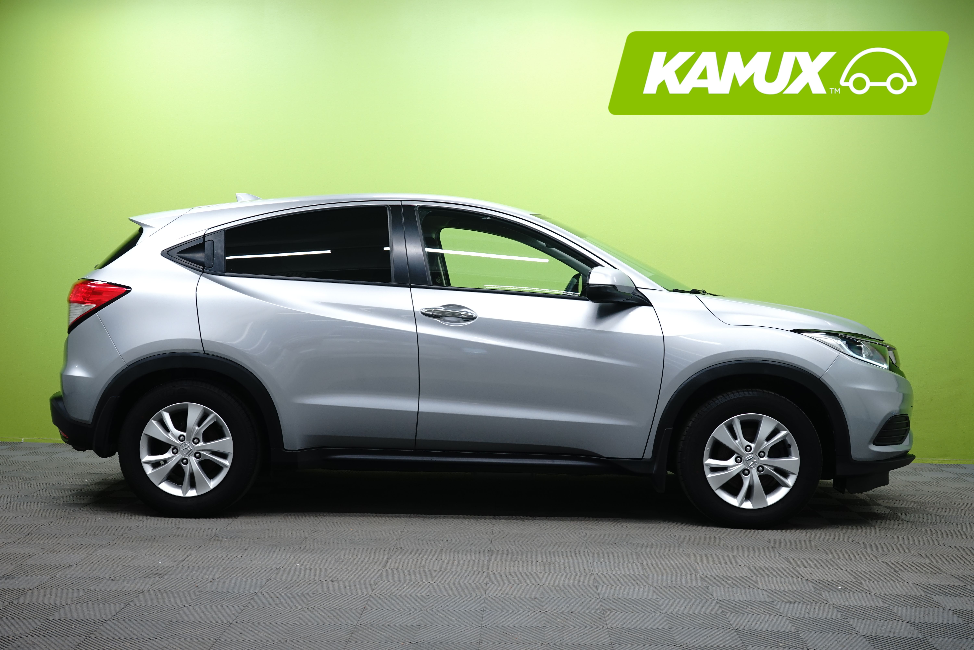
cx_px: 487
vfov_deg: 29.9
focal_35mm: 45
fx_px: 1217
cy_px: 325
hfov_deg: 43.6
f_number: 8
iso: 500
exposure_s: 1/6
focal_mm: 45
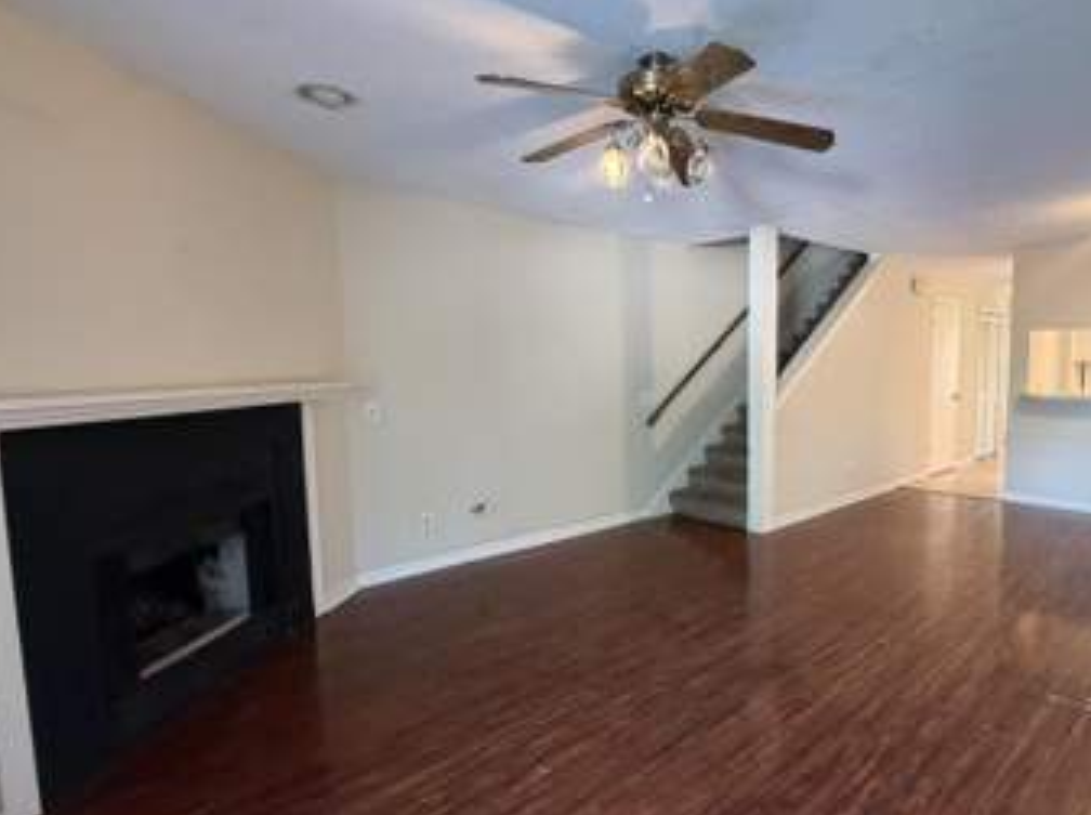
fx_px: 629
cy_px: 420
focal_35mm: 20
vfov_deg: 65.8
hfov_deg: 79.7
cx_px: 708
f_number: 2.2
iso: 500
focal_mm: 2.22
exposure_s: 1/60
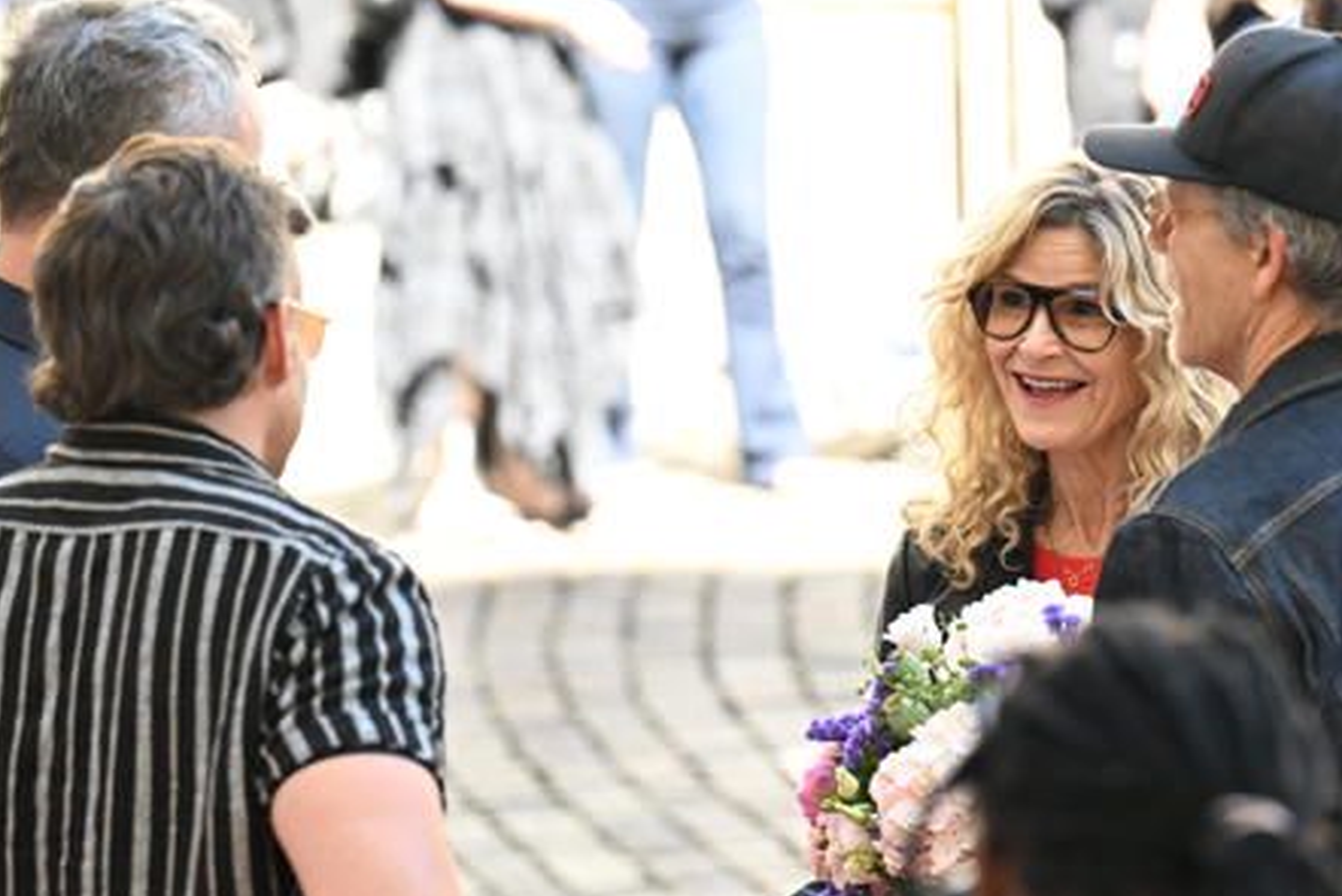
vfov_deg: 4.9
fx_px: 10478
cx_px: 984
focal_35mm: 281
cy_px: 495
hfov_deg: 7.3
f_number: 4.5
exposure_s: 1/500
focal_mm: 180
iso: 1250
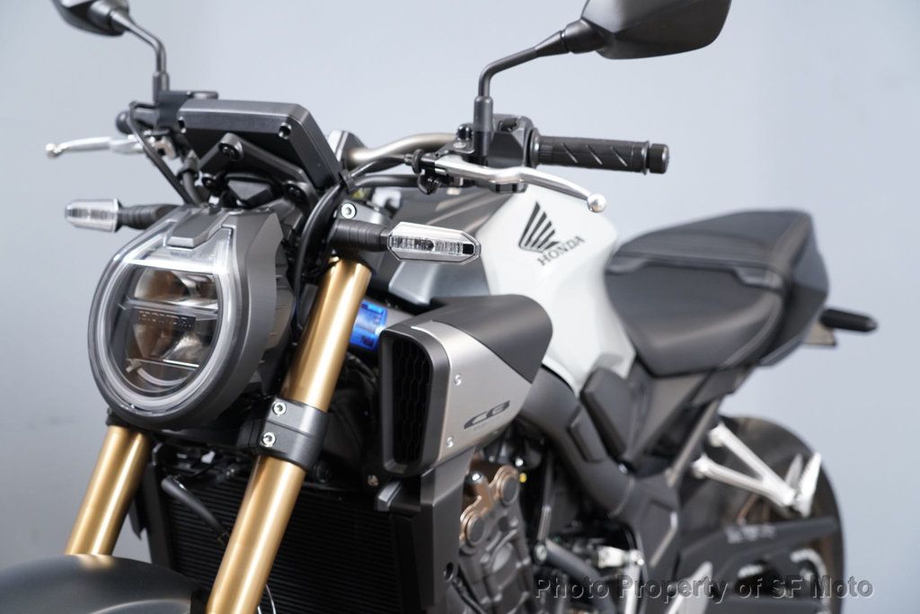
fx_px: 1610
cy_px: 307
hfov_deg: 31.9
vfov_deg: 21.6
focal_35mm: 63
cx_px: 460
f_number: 4
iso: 1600
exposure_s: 1/100
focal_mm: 63
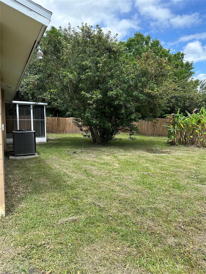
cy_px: 137
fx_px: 190
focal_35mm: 24
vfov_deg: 71.6
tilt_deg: -4.9
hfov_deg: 56.8
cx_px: 103
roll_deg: -0.3
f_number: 1.78
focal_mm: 6.86
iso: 80
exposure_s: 1/1988
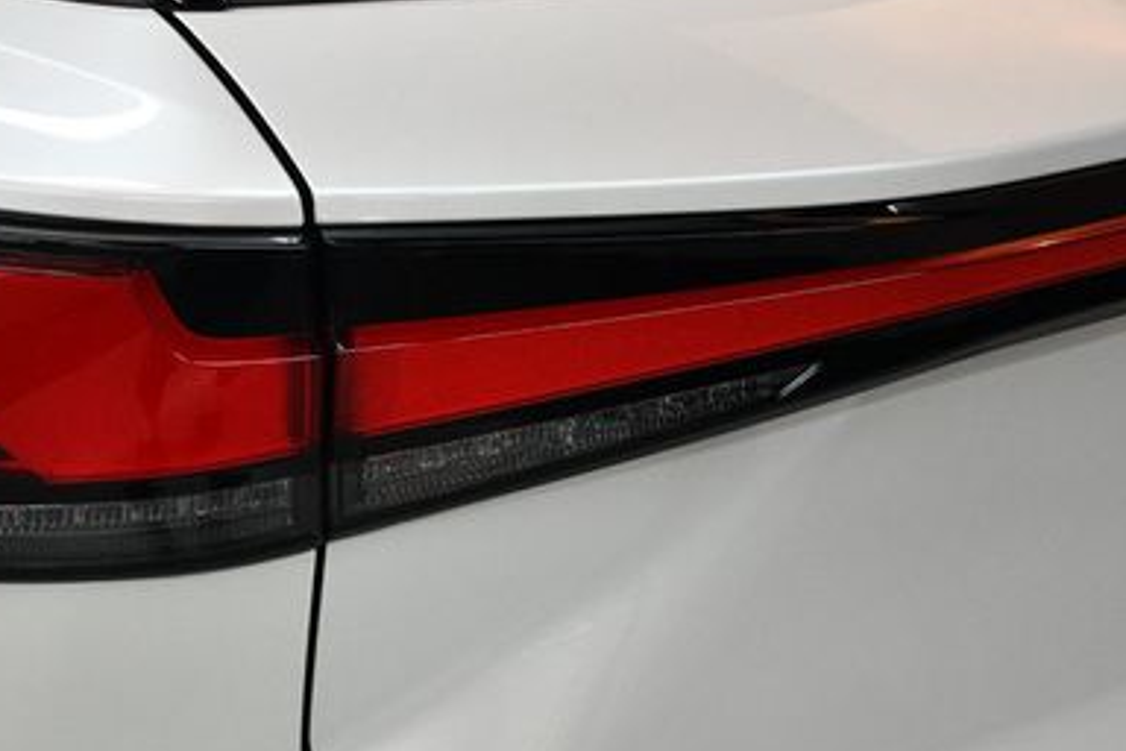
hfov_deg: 26.5
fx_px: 2346
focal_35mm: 75
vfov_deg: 18.2
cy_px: 449
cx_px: 240
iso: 1000
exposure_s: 1/125
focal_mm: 30
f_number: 4
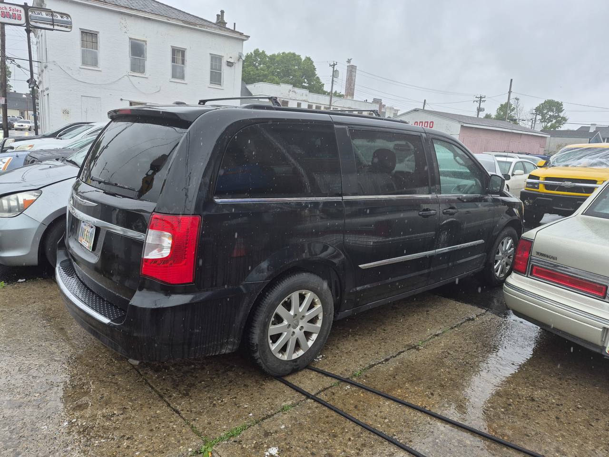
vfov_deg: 58.9
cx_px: 304
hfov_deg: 73.9
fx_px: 405
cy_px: 228
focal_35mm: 23
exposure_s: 1/930
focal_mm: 5.4
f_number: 1.8
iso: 80
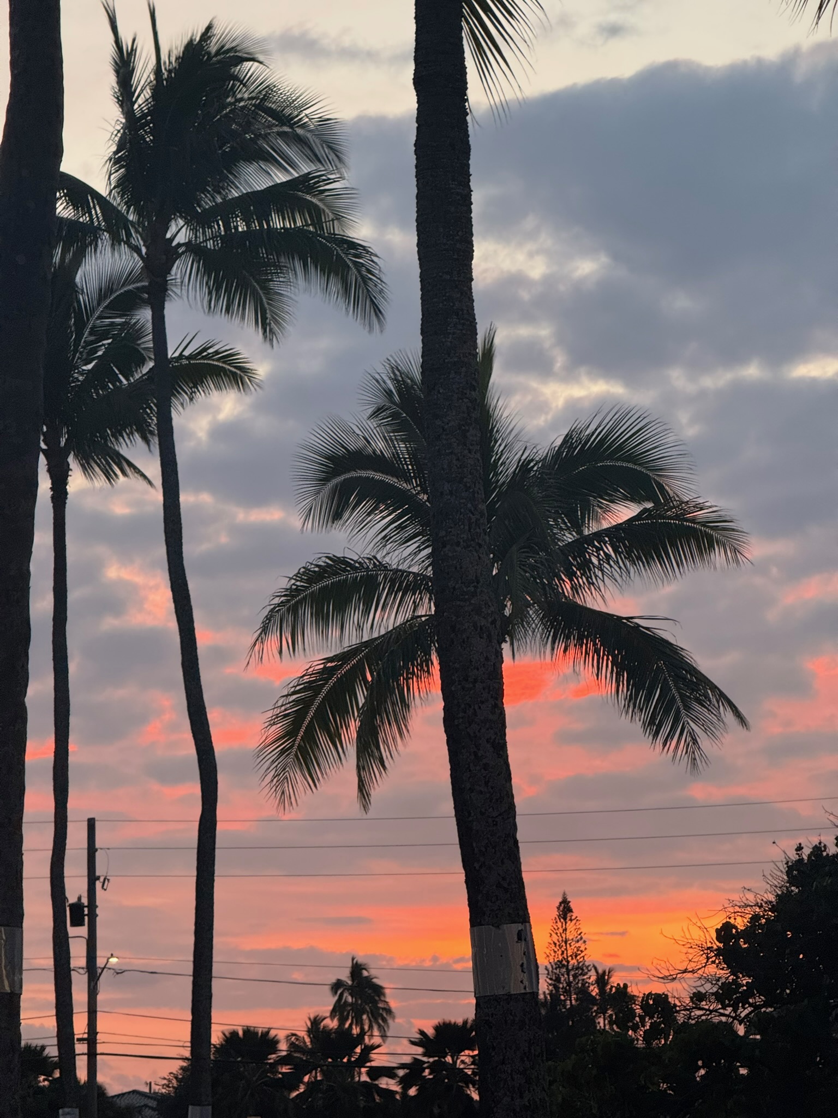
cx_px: 419
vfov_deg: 16.4
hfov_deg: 12.3
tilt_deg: +8.9
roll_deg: +1.7
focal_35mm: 120
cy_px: 559
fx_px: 3873
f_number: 2.8
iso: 320
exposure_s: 1/60
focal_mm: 15.66
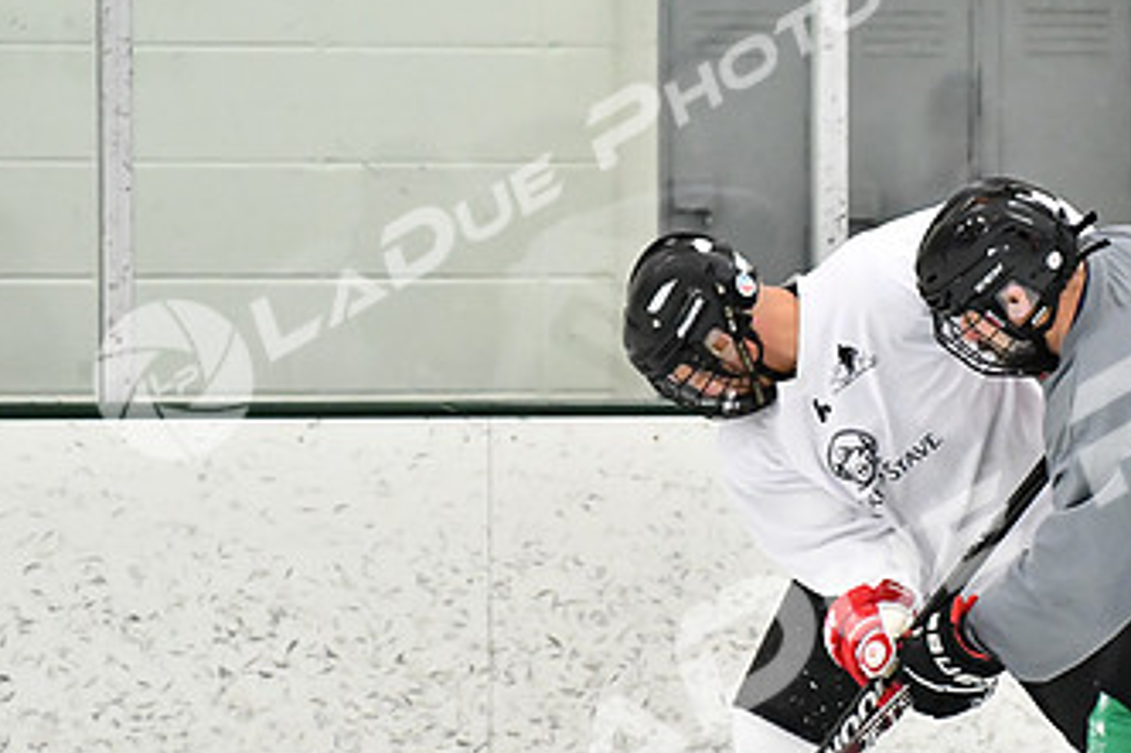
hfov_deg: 4.1
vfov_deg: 2.8
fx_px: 15637
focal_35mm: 498
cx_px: 882
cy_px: 557
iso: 6400
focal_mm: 190
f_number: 2.8
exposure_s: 1/1600
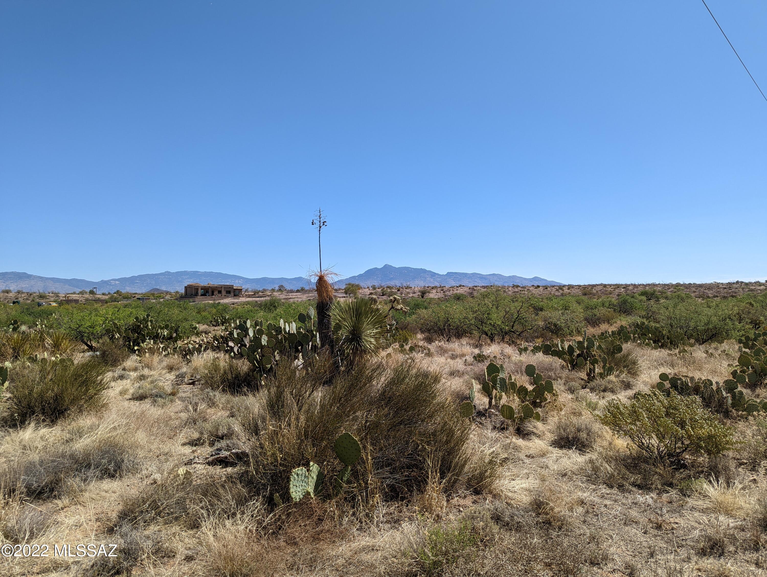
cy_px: 288
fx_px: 532
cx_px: 384
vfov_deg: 56.9
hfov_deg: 71.5
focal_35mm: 24
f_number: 1.85
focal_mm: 6.81
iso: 43
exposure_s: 1/2358
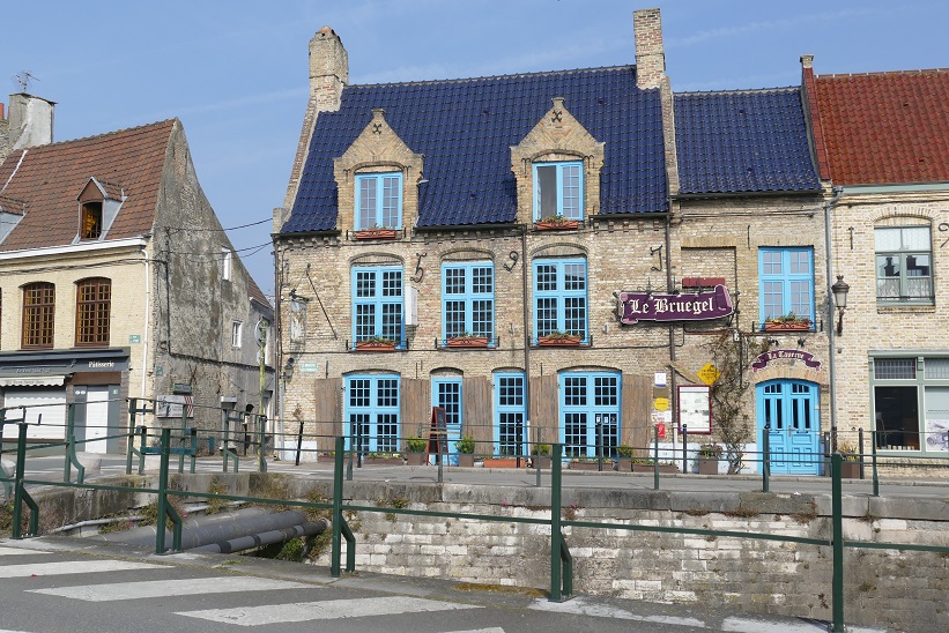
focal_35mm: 37
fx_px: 976
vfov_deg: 36.0
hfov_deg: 51.9
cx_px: 474
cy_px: 316
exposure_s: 1/2000
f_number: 3.5
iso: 125
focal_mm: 13.43
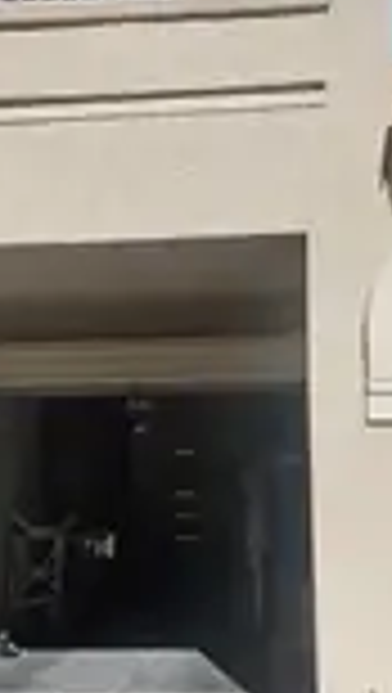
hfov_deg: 18.5
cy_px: 405
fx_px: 1197
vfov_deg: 32.3
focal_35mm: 65
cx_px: 104
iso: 25
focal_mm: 5.4
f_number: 1.8
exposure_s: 1/4529
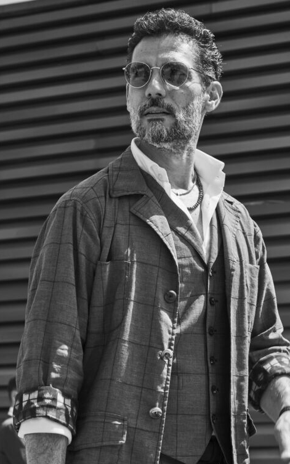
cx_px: 173
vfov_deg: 21.9
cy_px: 242
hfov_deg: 13.8
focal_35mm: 95
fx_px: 1201
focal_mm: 78
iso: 100
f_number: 9
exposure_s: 1/200
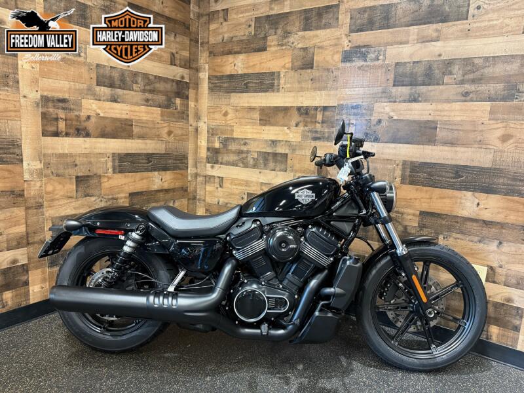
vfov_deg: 56.8
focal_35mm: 24
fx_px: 363
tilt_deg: -9.3
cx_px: 262
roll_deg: -3.0
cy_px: 196
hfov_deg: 71.6
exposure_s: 1/60
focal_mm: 6.76
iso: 640
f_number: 1.78
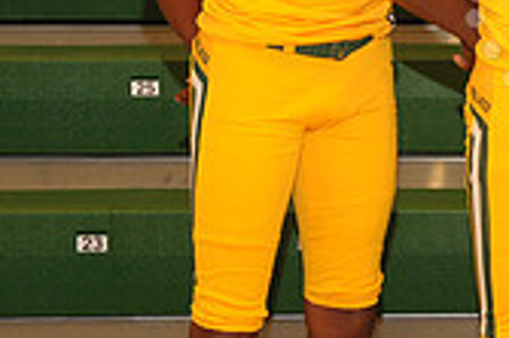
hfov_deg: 9.6
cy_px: -104
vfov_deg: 6.5
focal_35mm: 209
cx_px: 731
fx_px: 2952
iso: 1000
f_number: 5.6
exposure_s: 1/60
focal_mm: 60
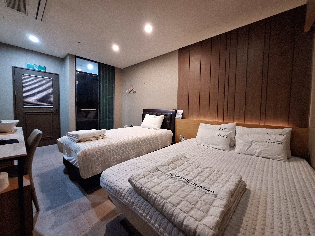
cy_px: 118
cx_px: 158
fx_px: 118
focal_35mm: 13
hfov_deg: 106.2
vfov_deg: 89.9
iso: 500
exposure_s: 1/20
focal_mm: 1.74
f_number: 2.2
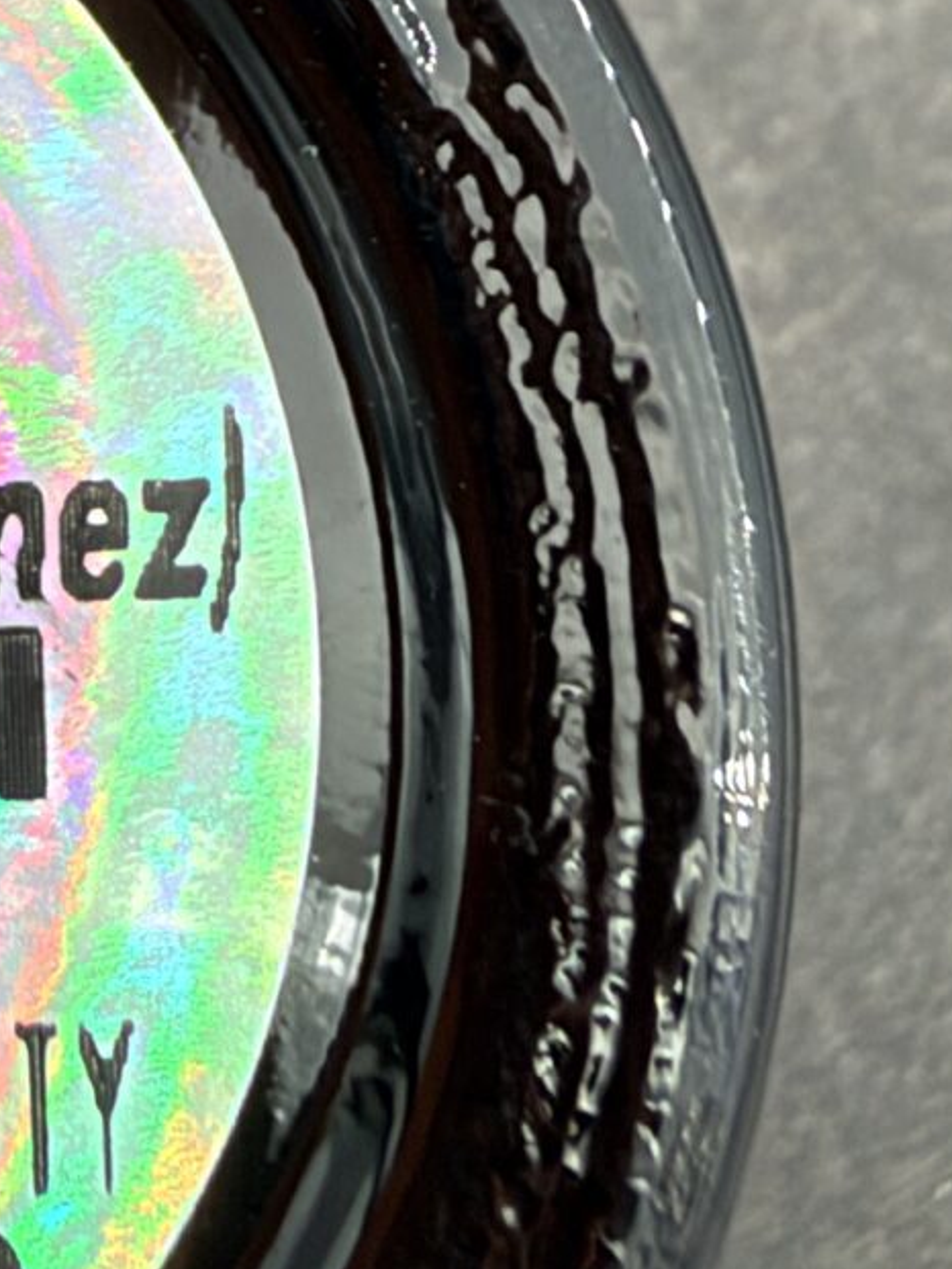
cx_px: -556
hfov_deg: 13.4
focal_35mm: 103
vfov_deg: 18.1
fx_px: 3776
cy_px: -247
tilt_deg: -83.4
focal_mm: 2.22
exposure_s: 1/124
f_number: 2.2
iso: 40
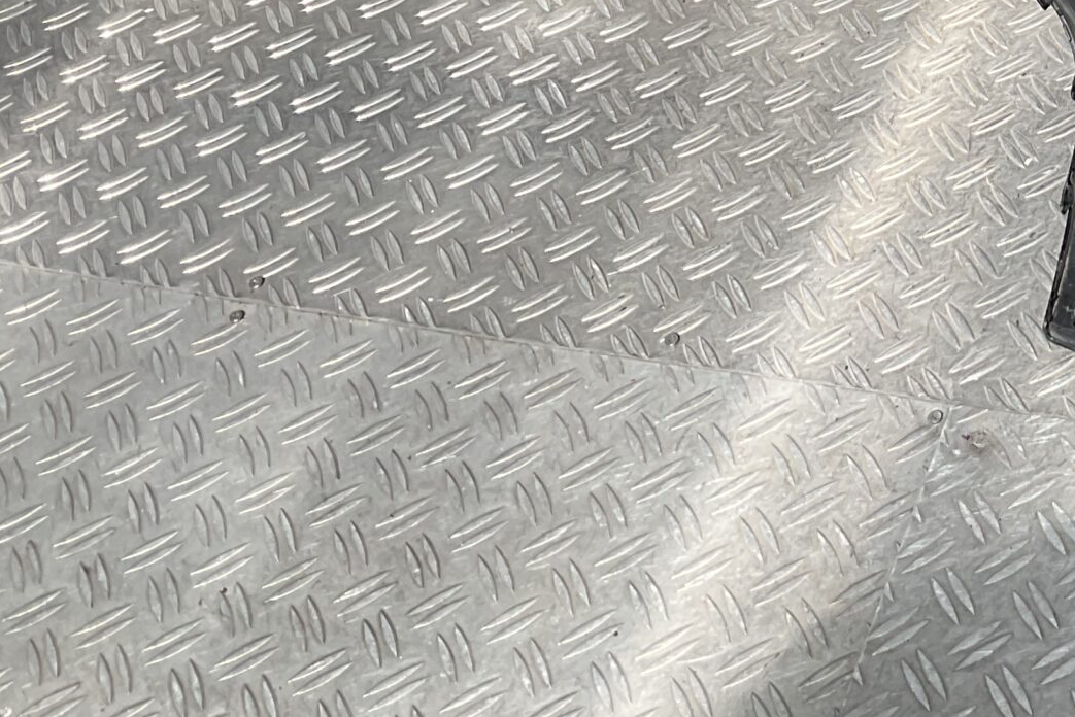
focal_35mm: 74
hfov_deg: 25.7
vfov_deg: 17.4
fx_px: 2210
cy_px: -186
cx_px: 1120
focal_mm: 3
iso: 16
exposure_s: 1/325
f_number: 1.8
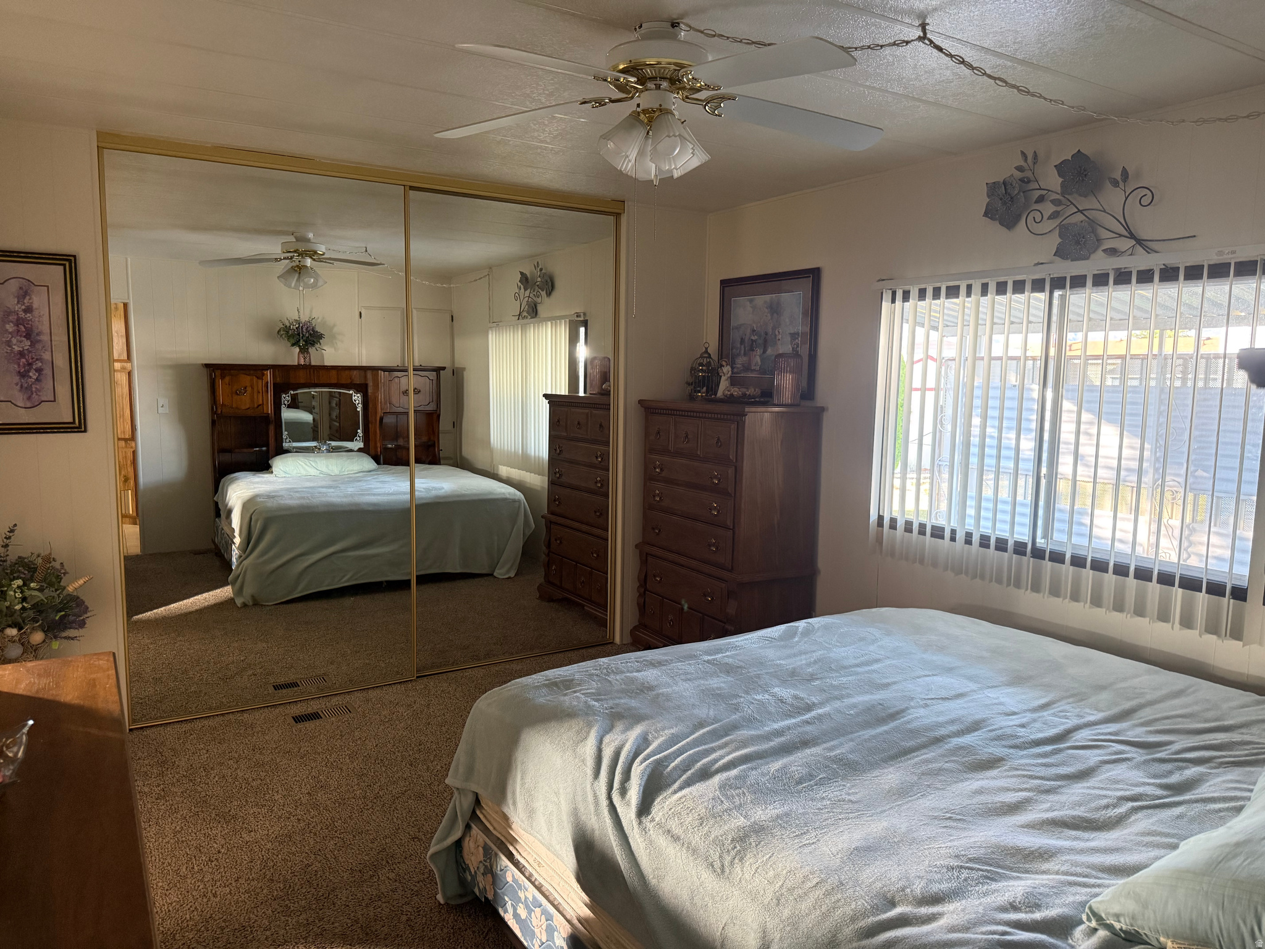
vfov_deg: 56.8
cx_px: 632
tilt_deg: -6.7
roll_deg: -1.2
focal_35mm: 24
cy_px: 474
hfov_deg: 71.6
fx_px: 877
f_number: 1.78
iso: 500
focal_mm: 6.76
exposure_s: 1/60
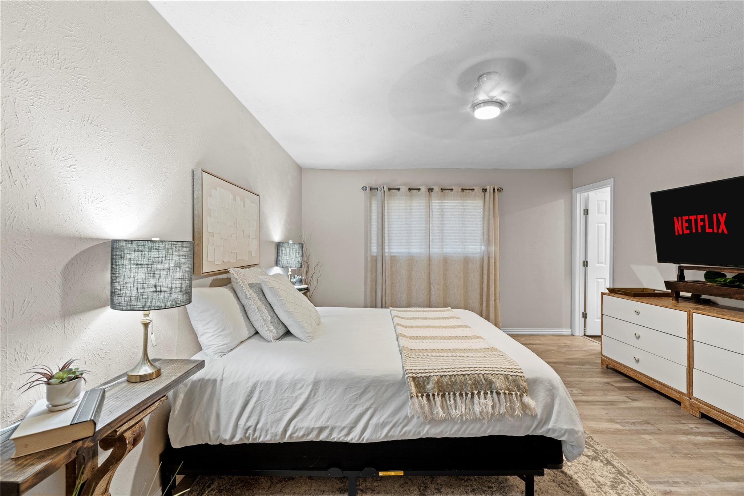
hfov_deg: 104.3
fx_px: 289
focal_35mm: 14
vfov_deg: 81.2
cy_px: 248
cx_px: 372
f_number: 8
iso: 400
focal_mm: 14
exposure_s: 1/2
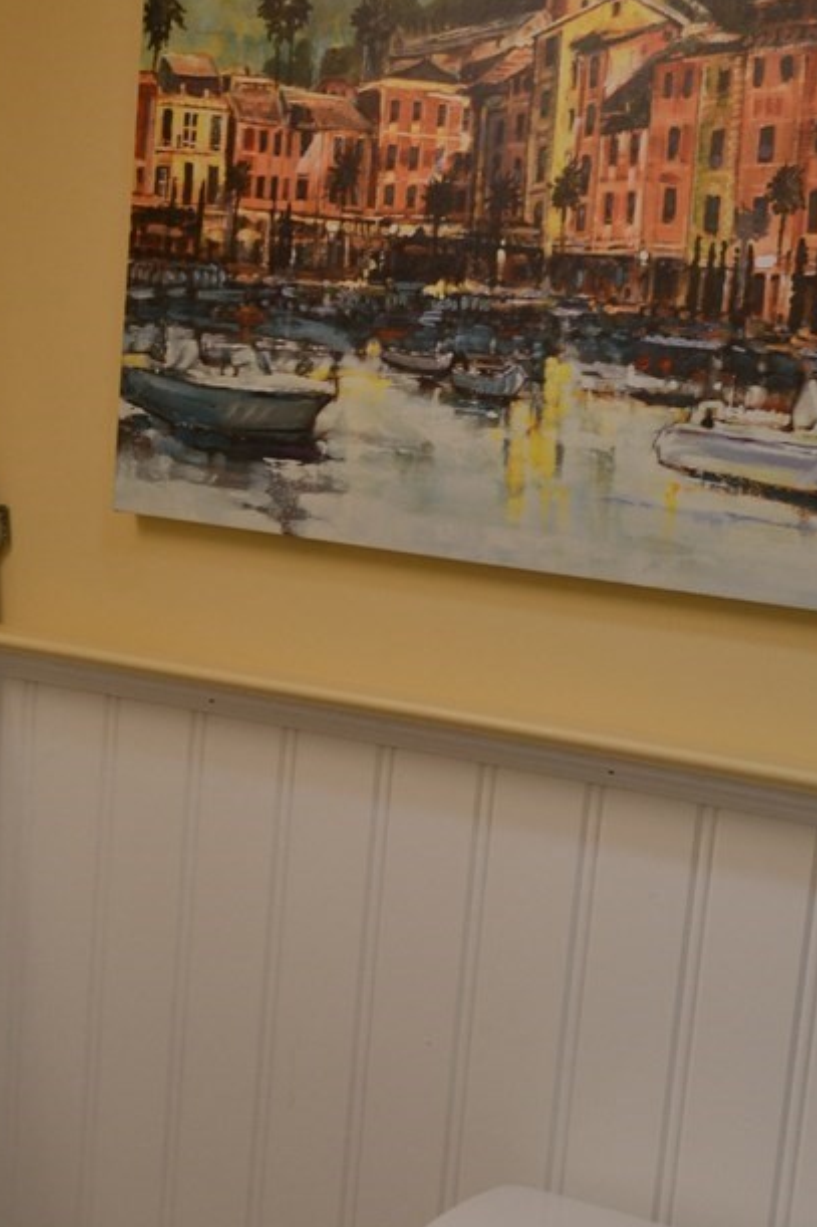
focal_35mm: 83
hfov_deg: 16.0
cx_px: -58
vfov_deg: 24.2
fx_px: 2827
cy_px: 922
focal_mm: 22
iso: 400
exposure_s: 1/100
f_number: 5
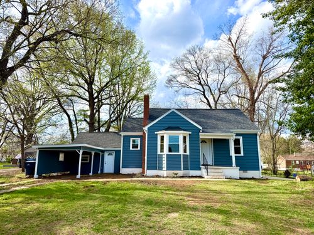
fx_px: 218
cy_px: 118
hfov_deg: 71.6
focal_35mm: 24
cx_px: 157
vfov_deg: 56.8
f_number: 1.78
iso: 80
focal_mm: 6.76
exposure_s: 1/3279
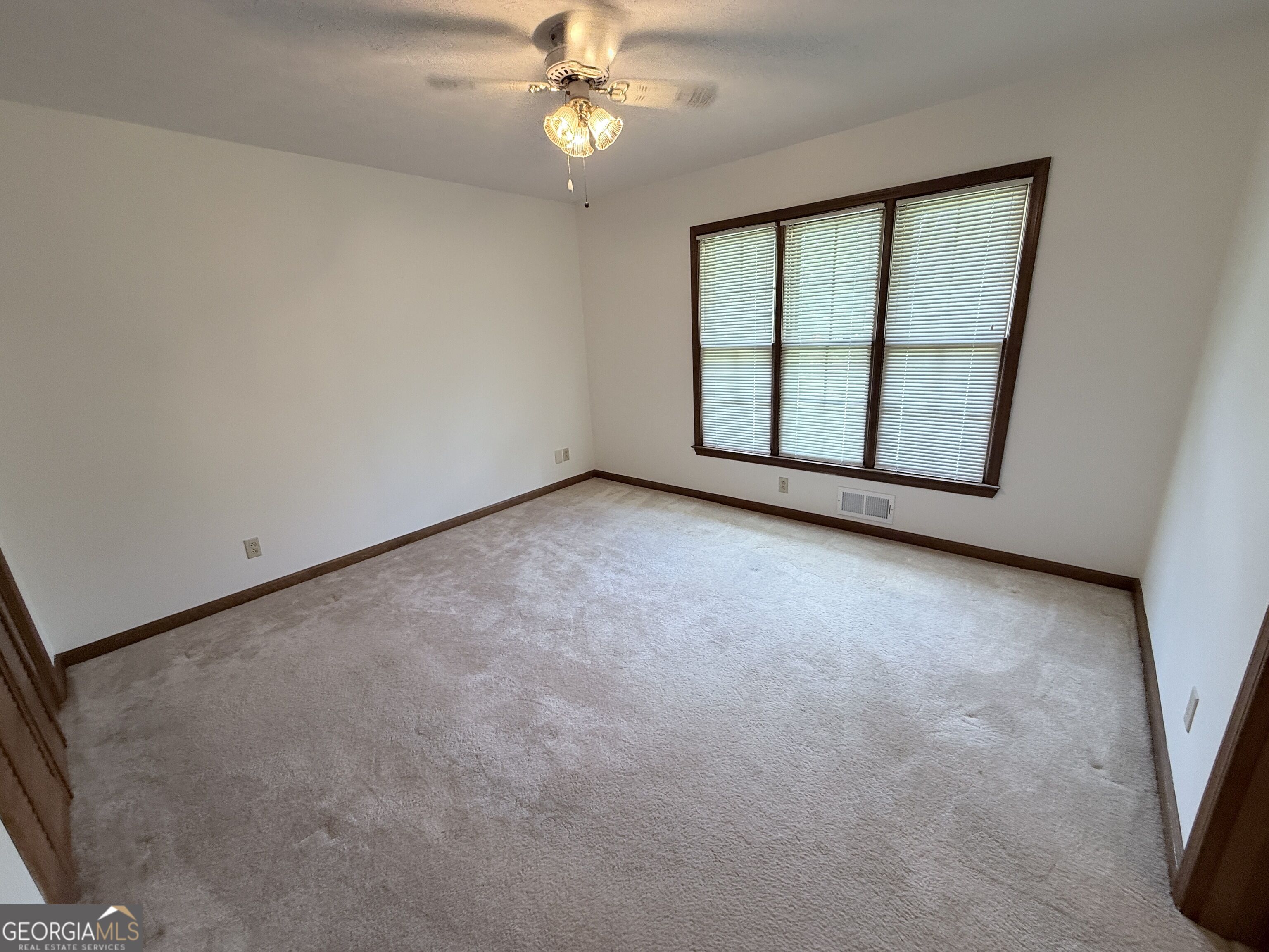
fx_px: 513
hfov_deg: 102.1
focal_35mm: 14
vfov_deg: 85.7
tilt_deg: -16.8
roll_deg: +3.3
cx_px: 634
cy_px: 476
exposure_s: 1/60
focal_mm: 2.22
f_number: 2.2
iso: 200
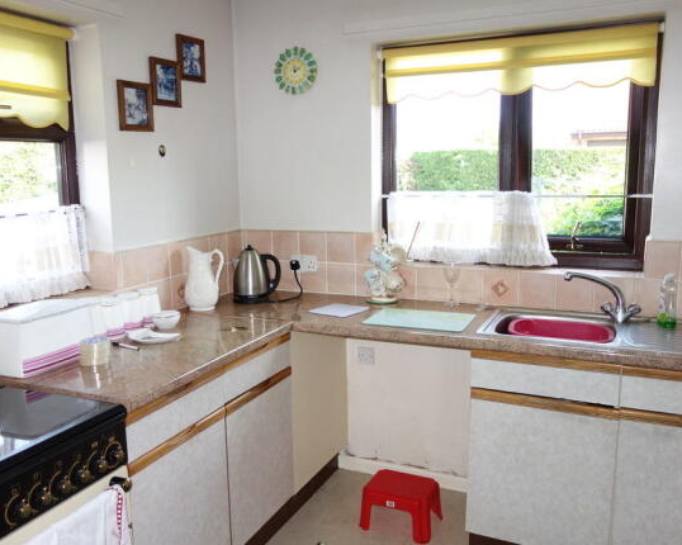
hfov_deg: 55.6
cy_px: 274
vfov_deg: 45.8
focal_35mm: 32
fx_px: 646
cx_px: 309
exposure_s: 1/100
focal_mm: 10.4
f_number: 1.8
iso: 125
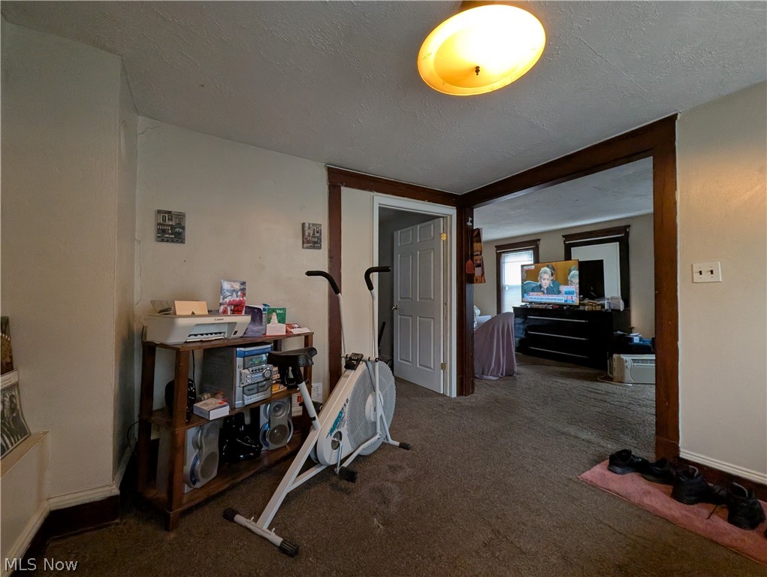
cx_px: 384
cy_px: 288
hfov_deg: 106.1
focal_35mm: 13
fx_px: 288
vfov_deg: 90.0
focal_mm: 1.95
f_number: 2.2
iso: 275
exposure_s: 1/24
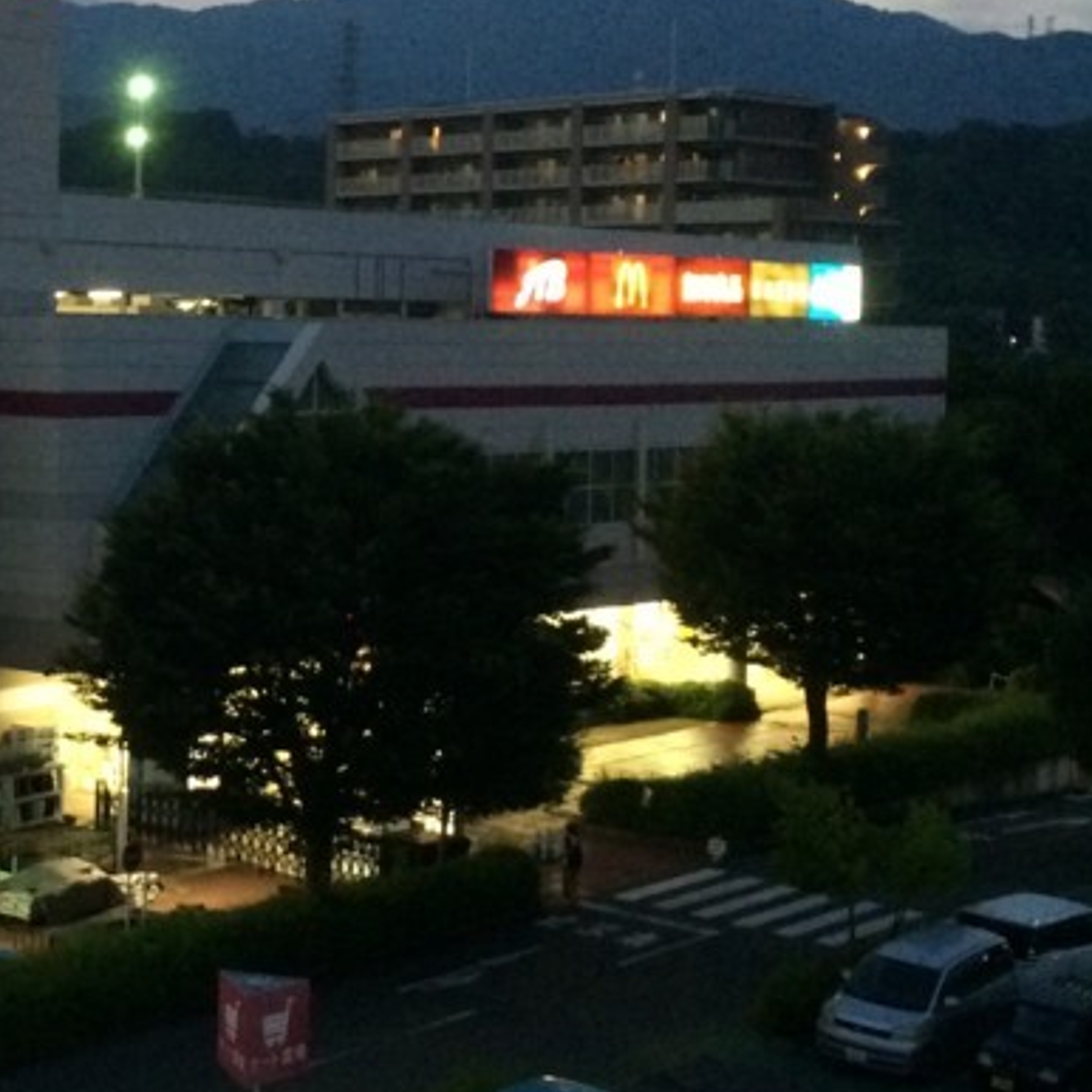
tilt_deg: -6.2
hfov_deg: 24.3
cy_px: 433
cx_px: 17
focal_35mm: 68
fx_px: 2427
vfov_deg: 25.3
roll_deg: +0.6
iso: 320
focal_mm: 4.15
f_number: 2.2
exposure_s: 1/17
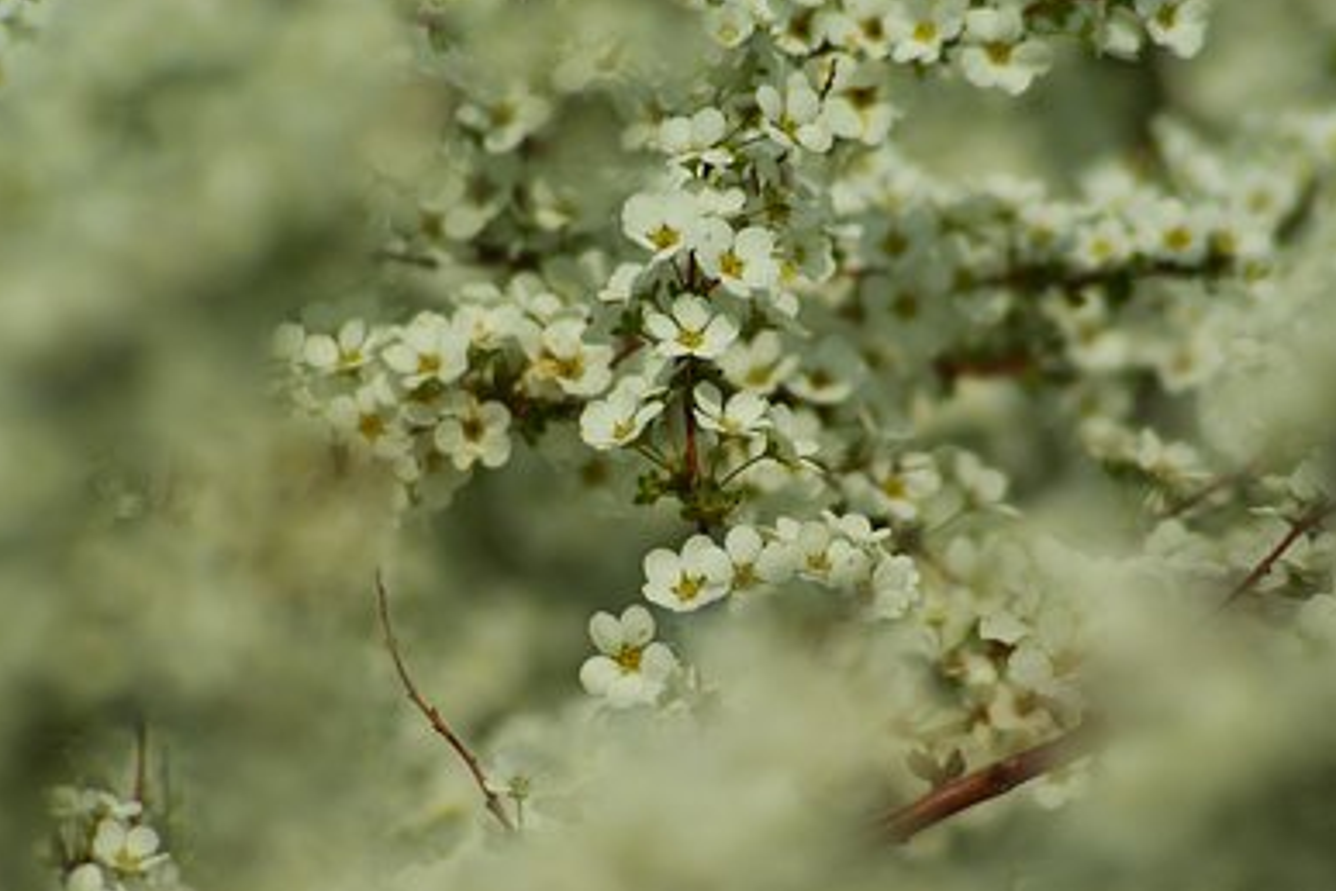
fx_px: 14732
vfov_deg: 3.5
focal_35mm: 397
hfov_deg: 5.2
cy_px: 568
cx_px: 694
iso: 100
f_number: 5.6
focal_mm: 200
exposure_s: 1/750
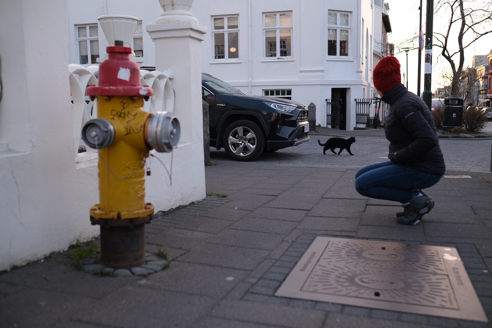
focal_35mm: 35
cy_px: 164
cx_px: 246
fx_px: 478
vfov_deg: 37.9
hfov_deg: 54.4
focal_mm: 23
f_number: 2.2
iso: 160
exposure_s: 1/170
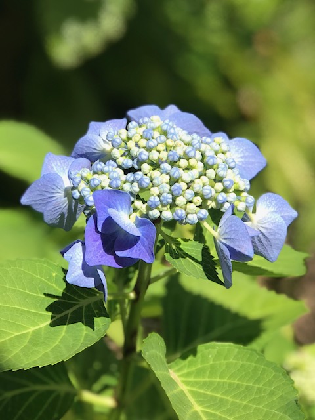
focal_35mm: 57
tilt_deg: -50.1
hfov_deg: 25.7
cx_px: 158
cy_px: 210
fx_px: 692
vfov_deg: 33.8
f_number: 2.8
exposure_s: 1/486
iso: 20
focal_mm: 6.6
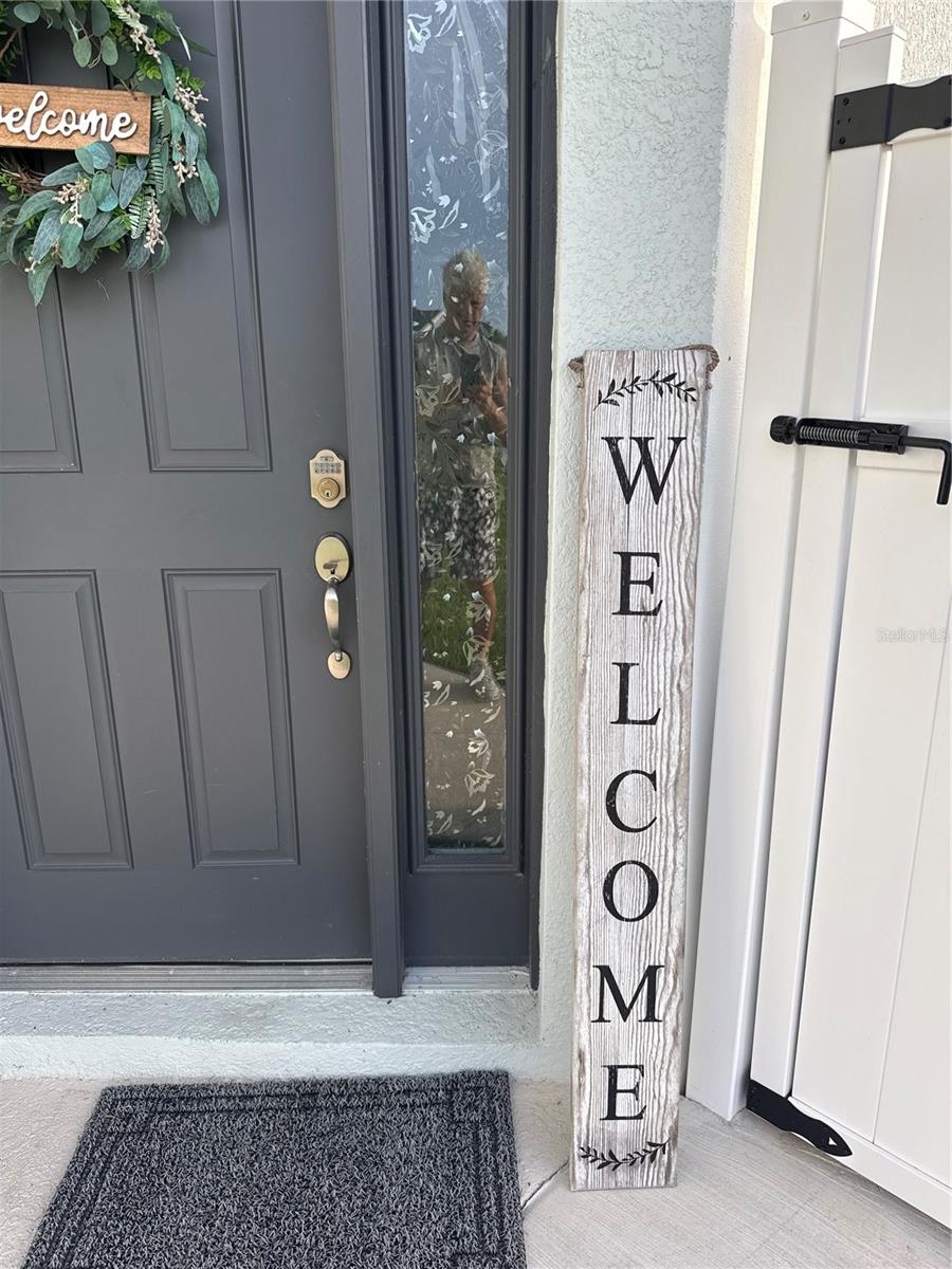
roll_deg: +0.8
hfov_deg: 56.8
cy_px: 634
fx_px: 880
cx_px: 476
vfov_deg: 71.6
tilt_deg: -14.5
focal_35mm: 24
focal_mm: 6.76
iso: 80
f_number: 1.78
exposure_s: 1/632
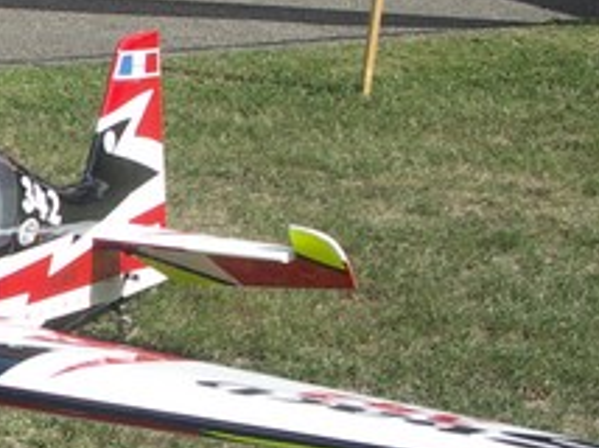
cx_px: -249
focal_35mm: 131
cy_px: 308
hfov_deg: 14.3
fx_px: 2264
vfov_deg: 11.3
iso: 100
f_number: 5.6
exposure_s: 1/400
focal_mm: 9.1
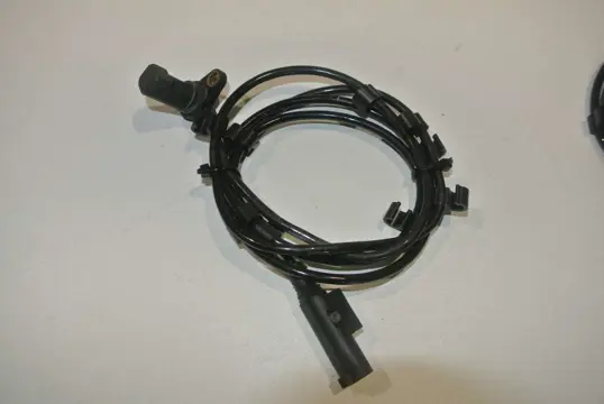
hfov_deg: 63.6
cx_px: 302
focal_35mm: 29
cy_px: 202
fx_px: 487
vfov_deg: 45.1
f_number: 4.5
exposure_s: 1/60
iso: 200
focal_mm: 11
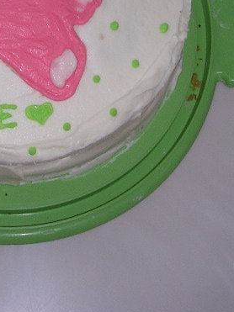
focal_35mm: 82
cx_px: 3
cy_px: -2
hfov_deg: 17.6
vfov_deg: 22.9
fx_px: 740
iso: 100
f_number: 2.8
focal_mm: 5.8
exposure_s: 1/60.1
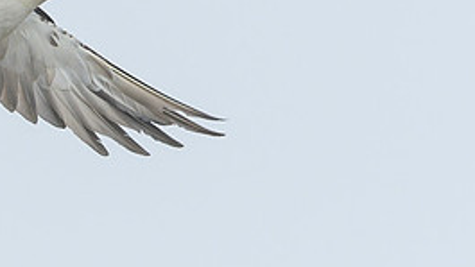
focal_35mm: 1652
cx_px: -101
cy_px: 75
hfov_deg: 1.3
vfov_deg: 0.7
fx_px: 20805
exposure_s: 1/2500
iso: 800
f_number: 6.3
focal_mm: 500
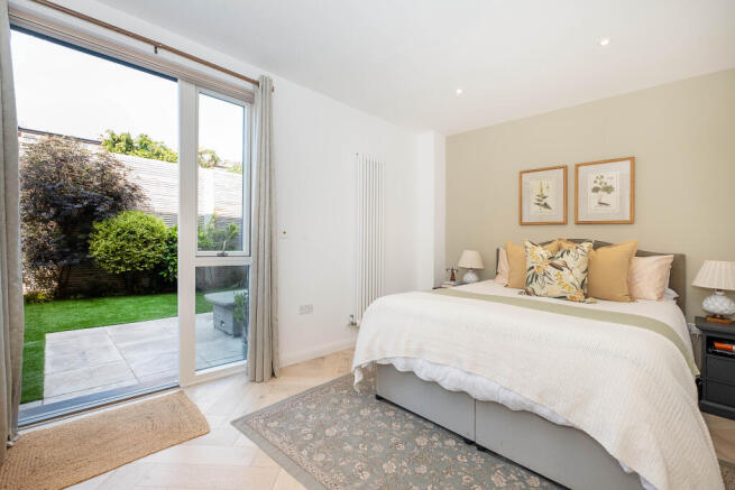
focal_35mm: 15
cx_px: 368
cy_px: 245
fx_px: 306
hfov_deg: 100.4
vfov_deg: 77.4
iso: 400
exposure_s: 1/80
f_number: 5.6
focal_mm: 10
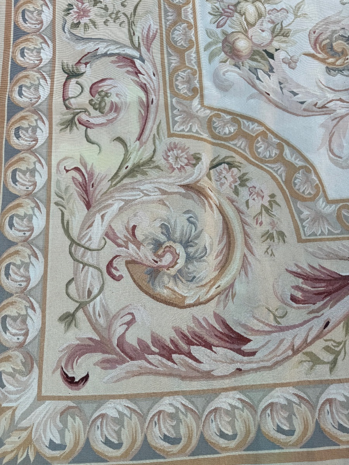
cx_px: 174
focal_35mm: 24
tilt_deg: -78.3
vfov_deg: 71.6
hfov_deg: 56.8
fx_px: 323
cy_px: 232
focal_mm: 6.76
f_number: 1.78
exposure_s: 1/410
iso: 80
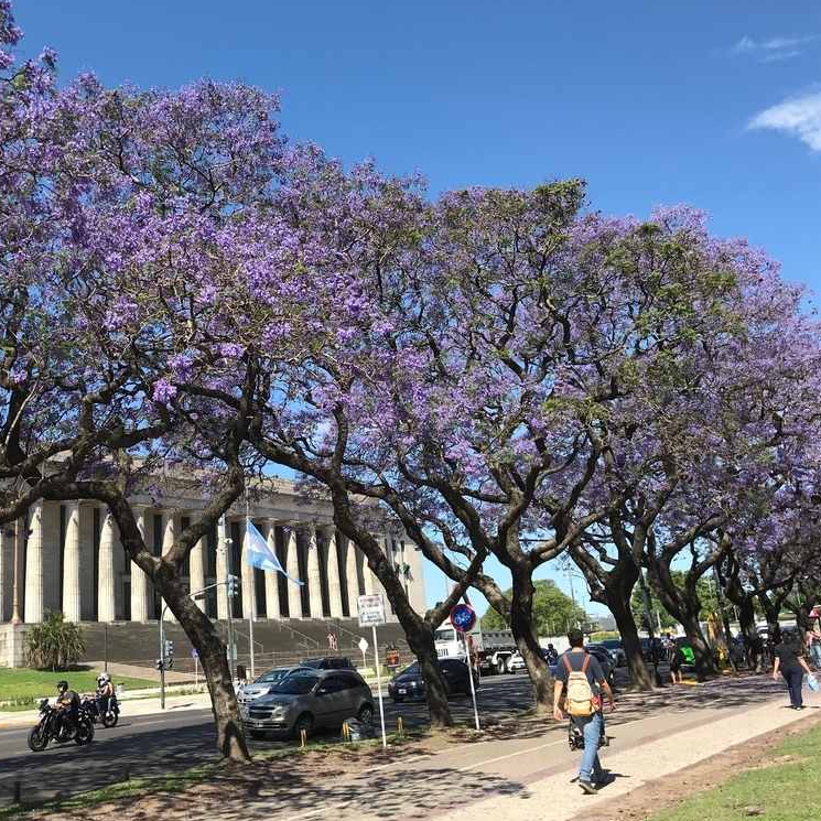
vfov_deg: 48.4
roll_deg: +3.6
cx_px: 307
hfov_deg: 48.0
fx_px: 912
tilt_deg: +14.0
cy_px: 402
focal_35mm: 34
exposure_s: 1/1650
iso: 20
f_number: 1.8
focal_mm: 3.99
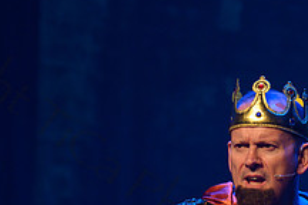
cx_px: 124
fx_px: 2866
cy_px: 174
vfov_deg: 4.1
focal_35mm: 335
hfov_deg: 6.2
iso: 1250
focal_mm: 125
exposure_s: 1/80
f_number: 3.5
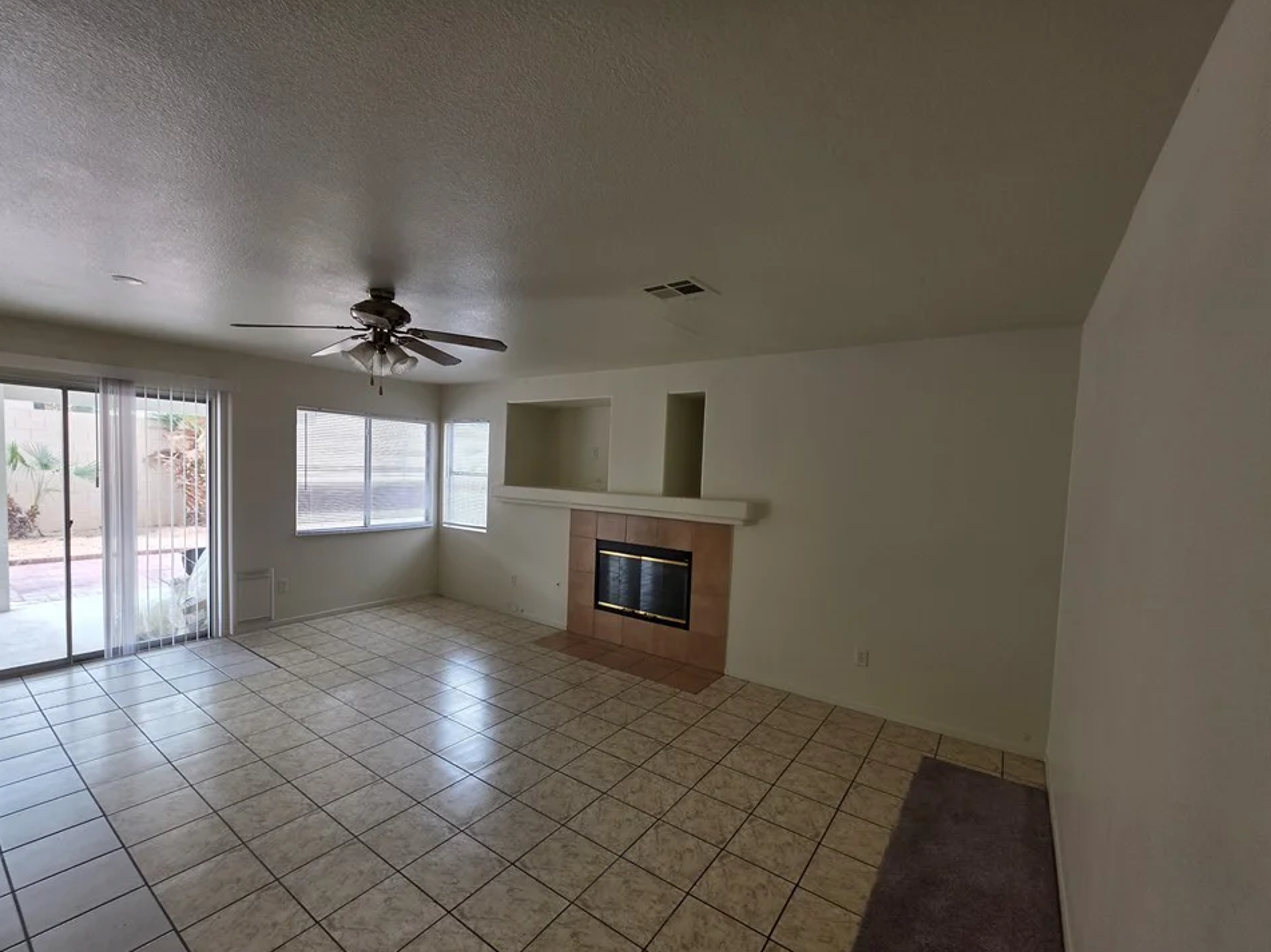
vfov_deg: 85.6
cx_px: 591
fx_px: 514
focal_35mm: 14
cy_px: 502
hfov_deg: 101.9
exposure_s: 1/120
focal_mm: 2.2
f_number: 1.9
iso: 64
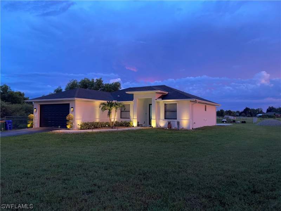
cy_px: 106
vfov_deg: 53.1
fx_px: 211
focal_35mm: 26
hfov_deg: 67.3
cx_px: 140
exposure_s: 1/60
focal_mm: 5.1
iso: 400
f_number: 1.6
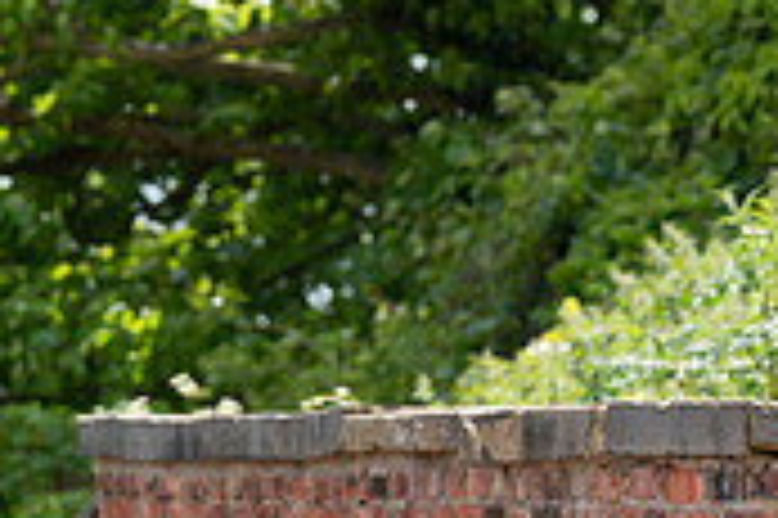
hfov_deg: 4.9
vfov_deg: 3.2
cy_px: 822
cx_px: -279
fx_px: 9133
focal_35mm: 423
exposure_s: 1/1000
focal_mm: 126
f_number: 5
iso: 400
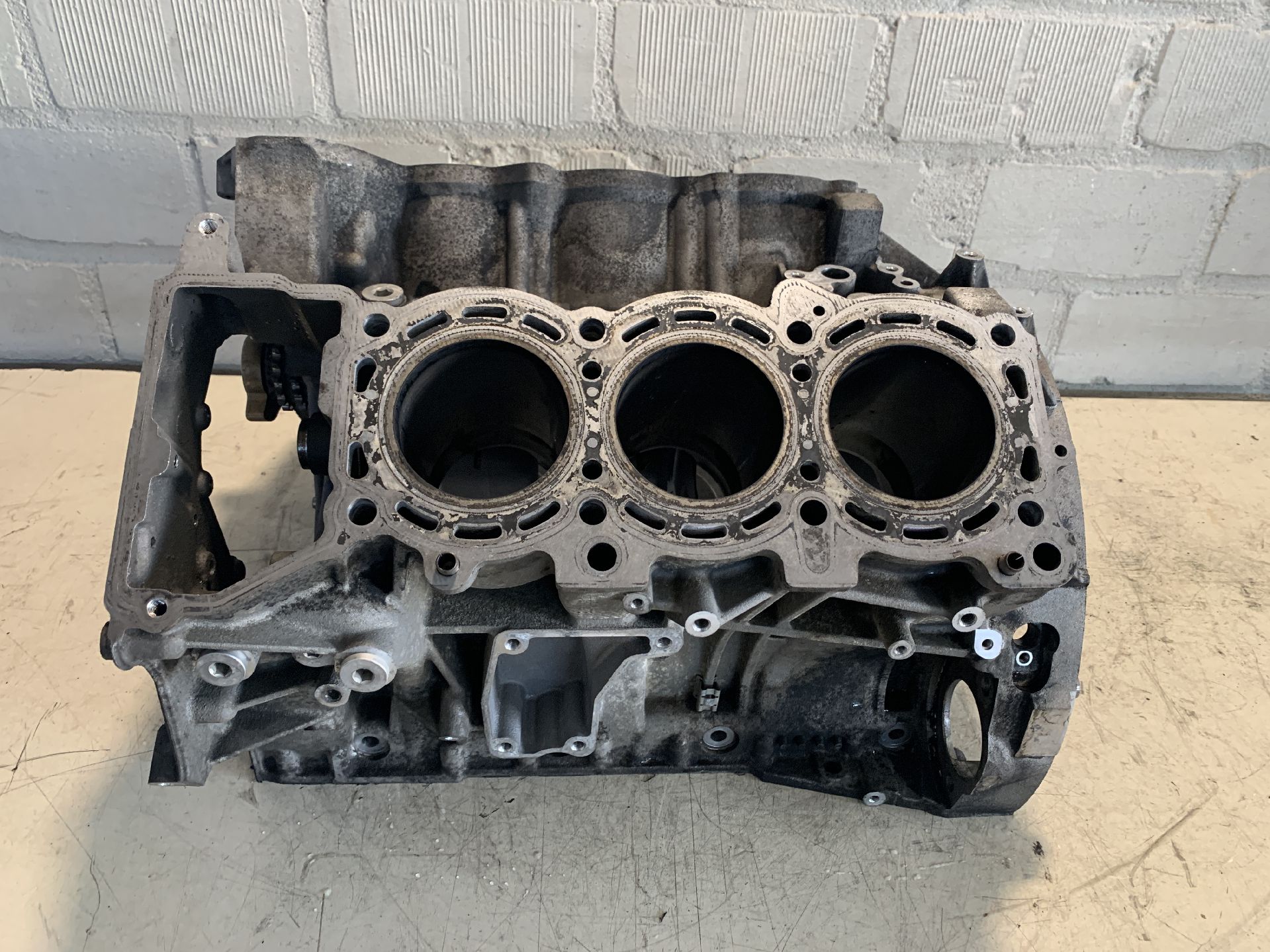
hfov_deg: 67.3
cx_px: 635
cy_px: 476
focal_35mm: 26
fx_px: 954
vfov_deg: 53.1
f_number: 1.8
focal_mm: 4.25
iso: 160
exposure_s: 1/50
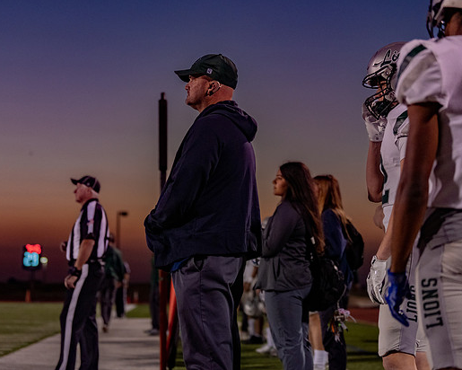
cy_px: 167
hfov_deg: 21.0
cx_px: 211
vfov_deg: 16.9
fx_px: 1244
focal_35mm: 91
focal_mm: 70
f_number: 2.8
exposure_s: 1/1000
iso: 2000
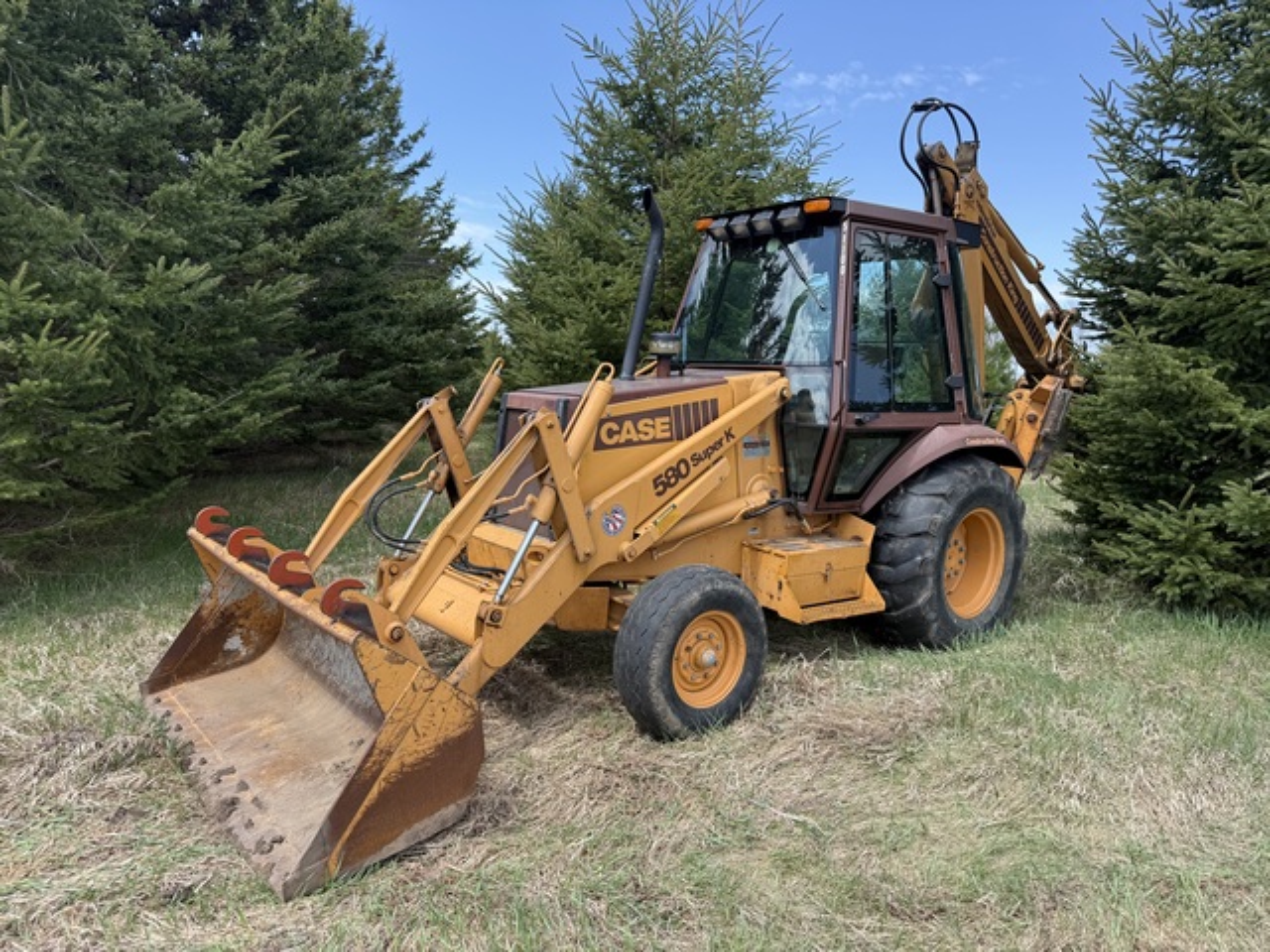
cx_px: 635
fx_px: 881
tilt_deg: -5.6
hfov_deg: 71.6
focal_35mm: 24
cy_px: 476
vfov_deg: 56.8
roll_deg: -1.9
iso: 80
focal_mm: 6.76
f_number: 1.78
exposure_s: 1/1727
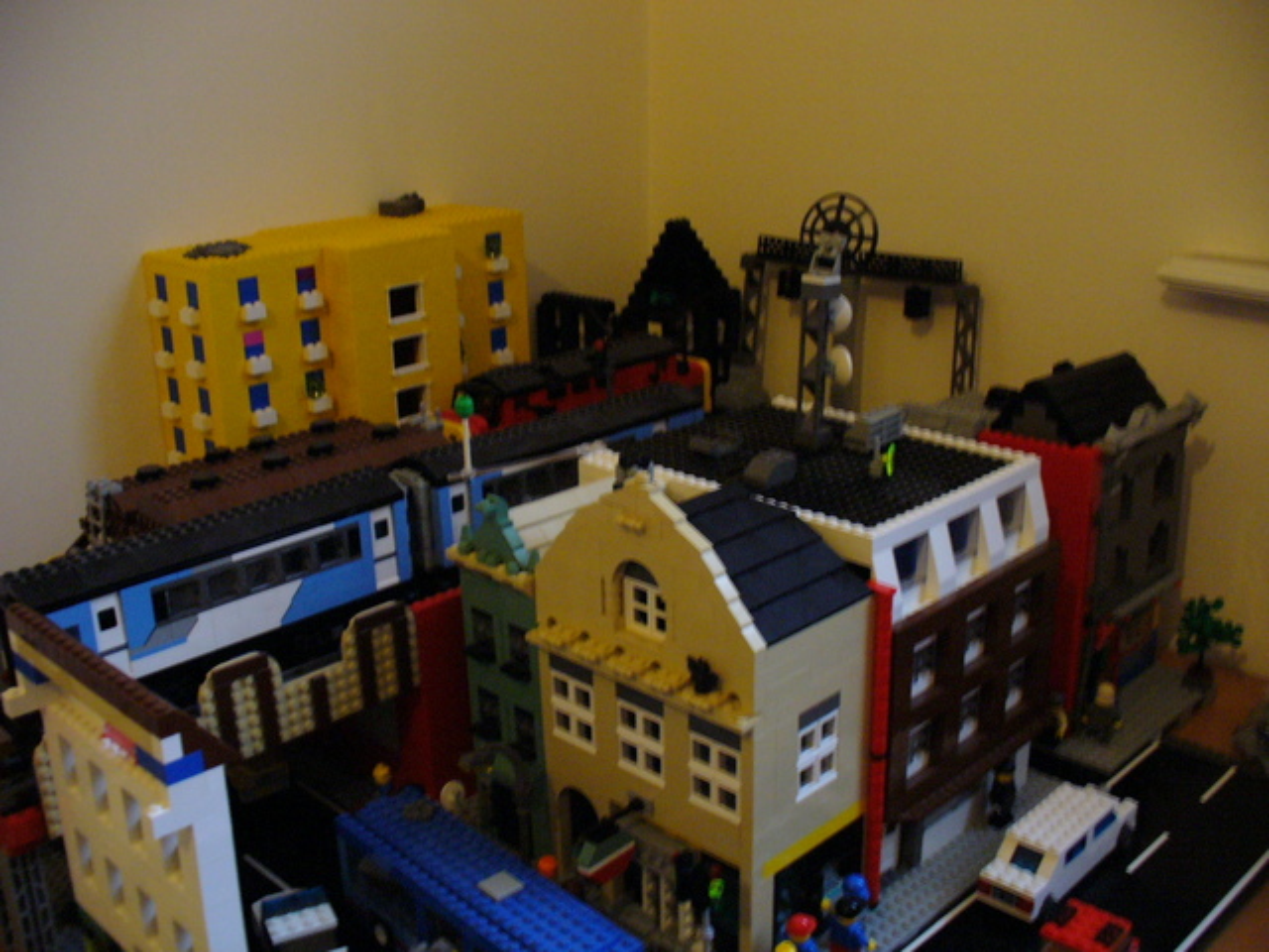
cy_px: 476
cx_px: 634
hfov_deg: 50.1
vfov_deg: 38.7
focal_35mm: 37
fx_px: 1356
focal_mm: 6.1
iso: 200
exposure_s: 1/8
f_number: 2.8
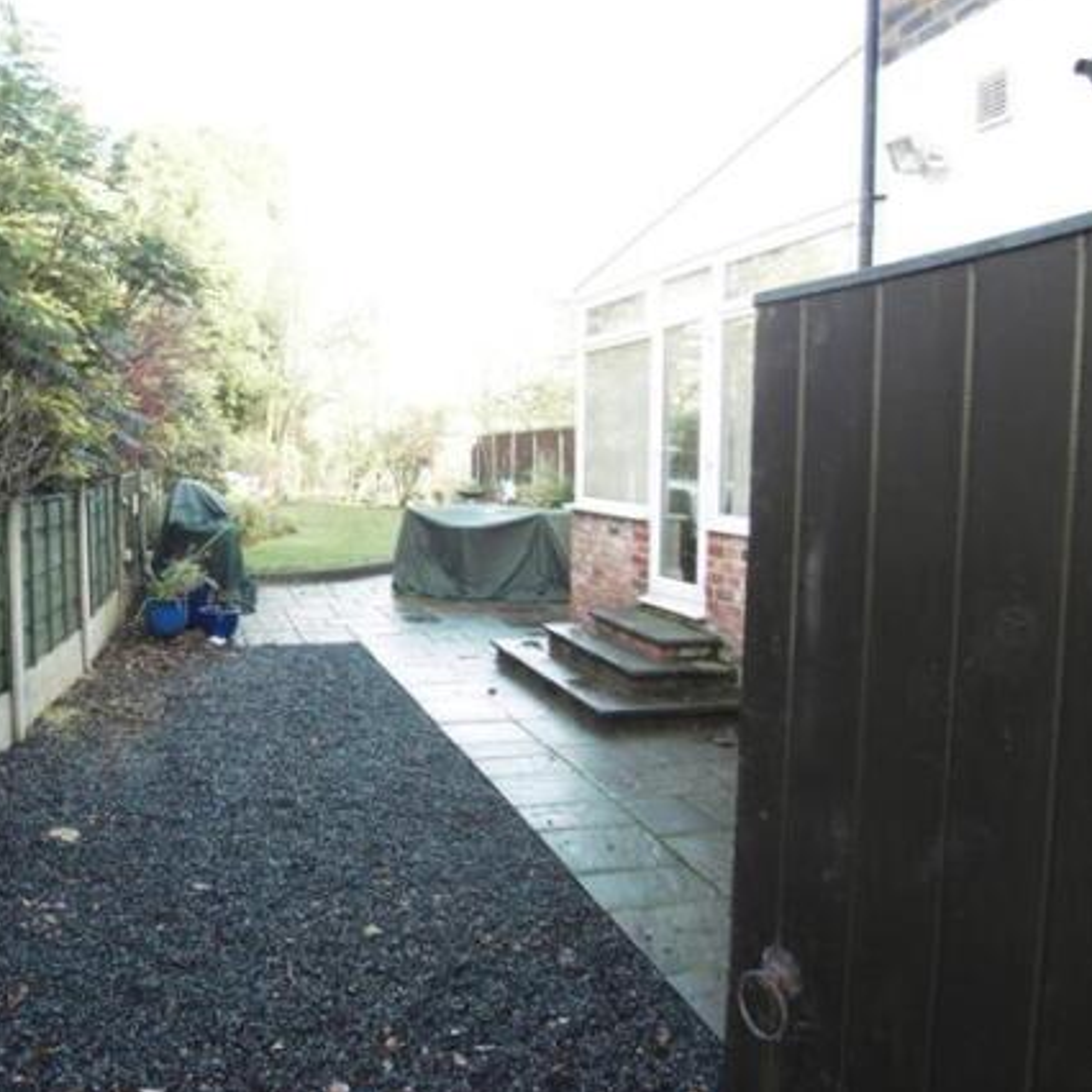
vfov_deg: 55.6
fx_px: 1035
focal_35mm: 29
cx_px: 440
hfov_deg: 55.2
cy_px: 540
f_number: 2.8
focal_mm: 4.3
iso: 100
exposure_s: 1/80
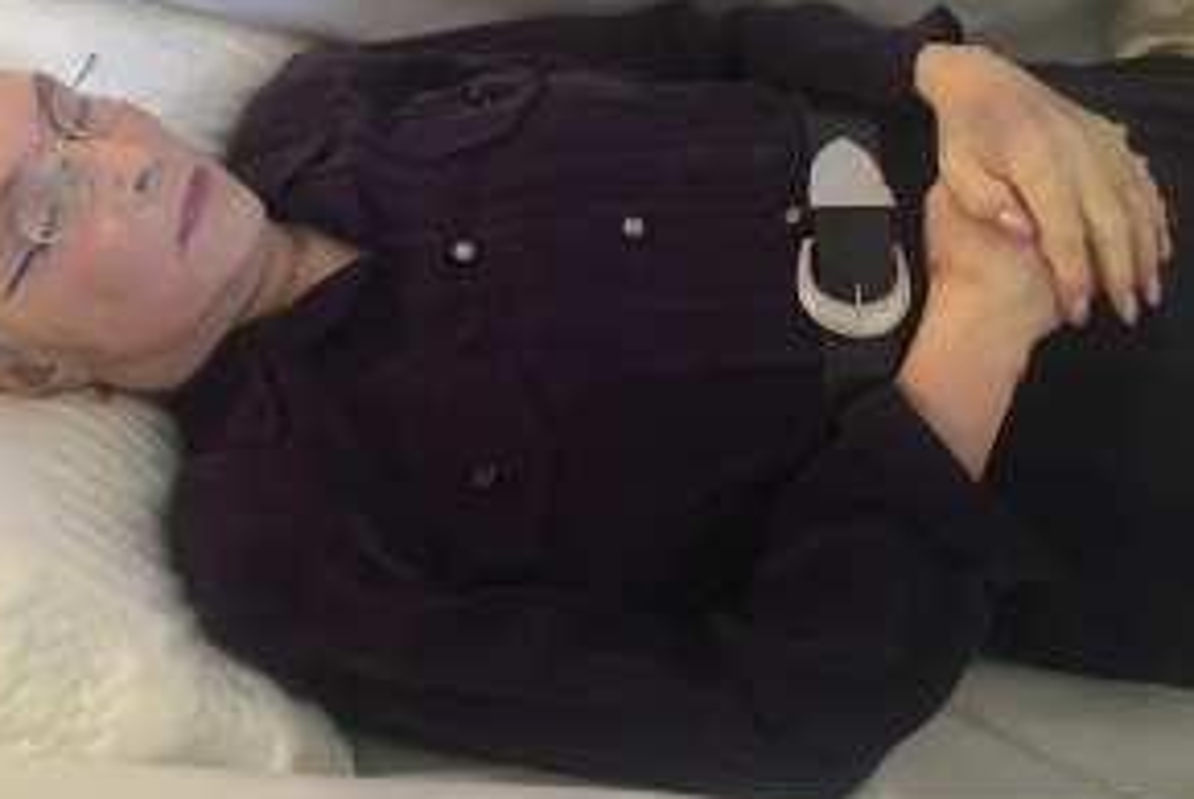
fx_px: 1262
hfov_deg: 50.2
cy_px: 288
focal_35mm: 38
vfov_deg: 34.9
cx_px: 453
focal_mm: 4.15
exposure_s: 1/15
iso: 320
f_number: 2.2
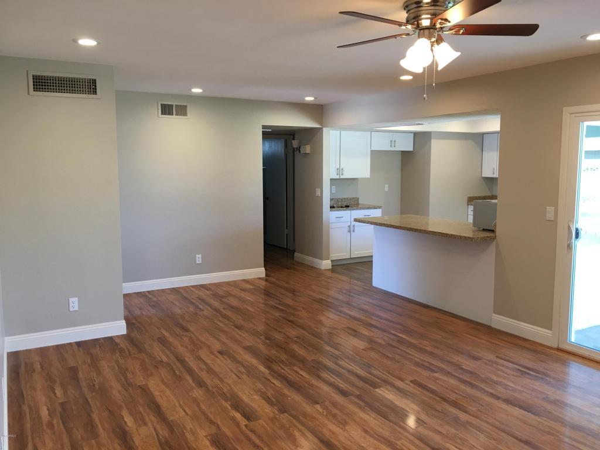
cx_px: 300
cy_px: 225
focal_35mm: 29
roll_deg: -0.5
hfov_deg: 61.7
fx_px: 503
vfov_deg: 48.2
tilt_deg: -6.7
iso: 25
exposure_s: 1/15
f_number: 2.2
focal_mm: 4.15
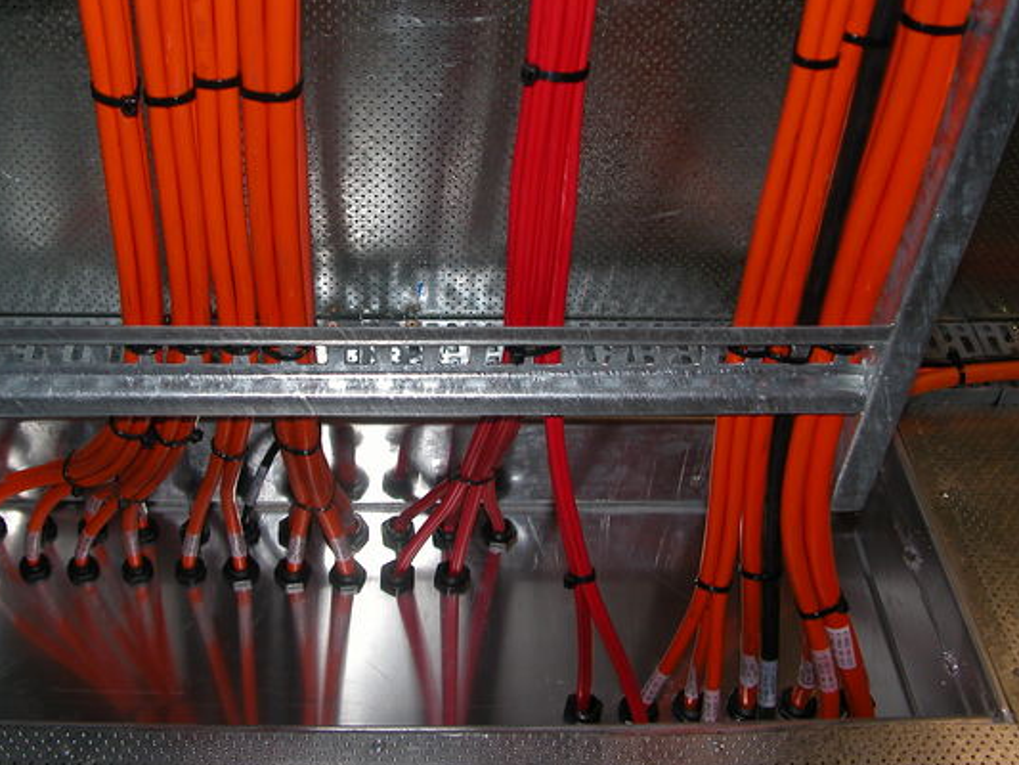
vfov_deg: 34.3
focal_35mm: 42
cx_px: 411
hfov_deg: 44.6
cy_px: 342
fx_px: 1237
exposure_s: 1/60
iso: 100
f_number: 2.8
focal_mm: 8.9
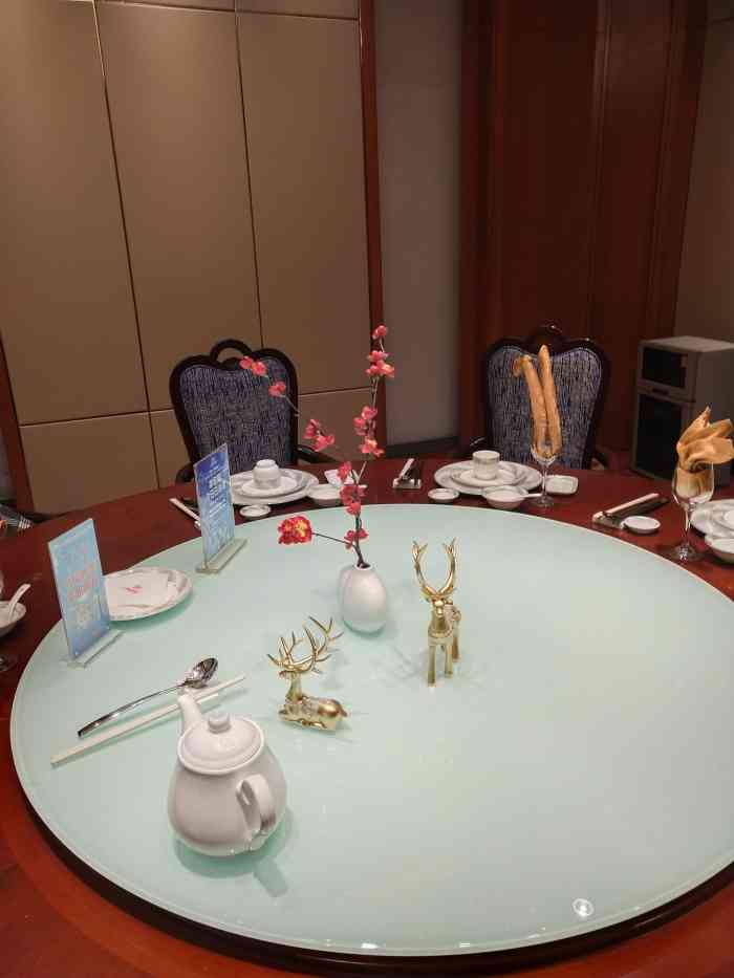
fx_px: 848
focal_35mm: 30
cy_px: 489
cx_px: 367
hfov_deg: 46.8
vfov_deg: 60.0
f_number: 1.8
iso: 53
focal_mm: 3.95
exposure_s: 1/100
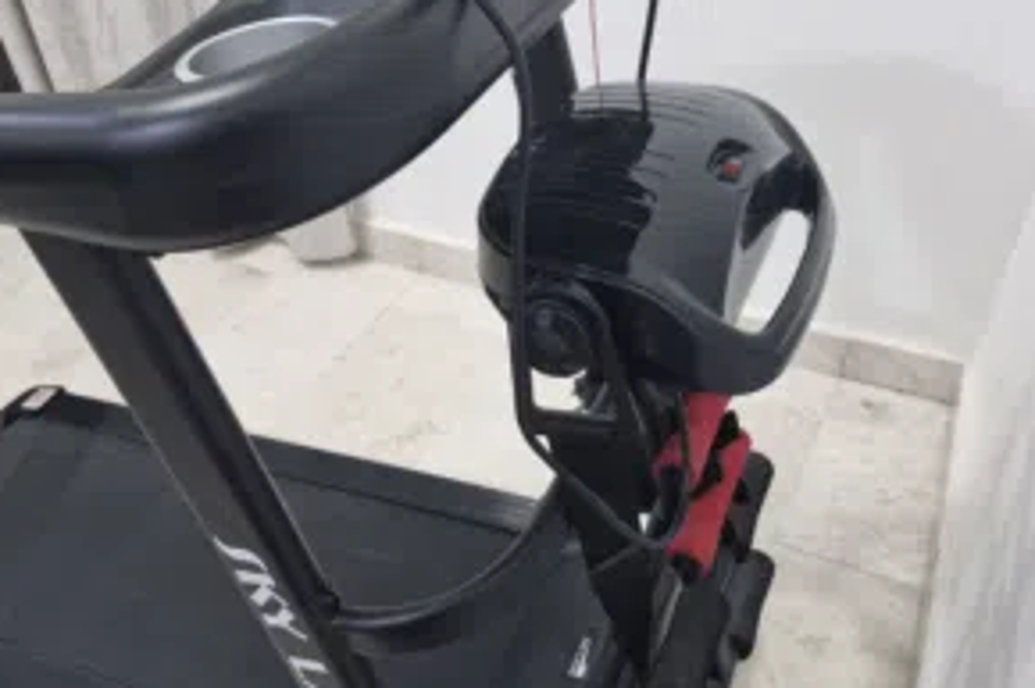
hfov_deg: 57.2
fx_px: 948
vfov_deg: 39.8
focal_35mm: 33
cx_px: 510
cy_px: 392
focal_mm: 5.54
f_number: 1.8
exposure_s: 1/50
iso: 500
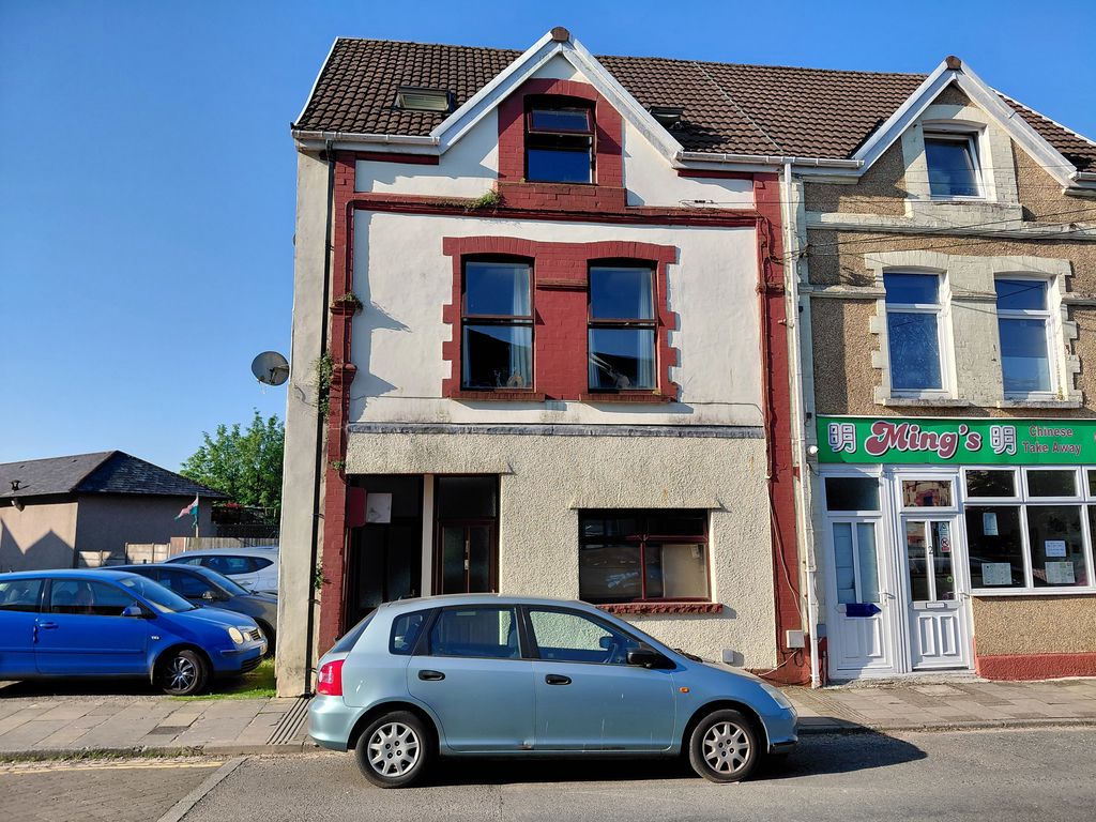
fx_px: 792
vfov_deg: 54.9
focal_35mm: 25
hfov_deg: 69.4
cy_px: 411
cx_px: 548
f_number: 1.8
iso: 50
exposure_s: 1/2005
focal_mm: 4.69
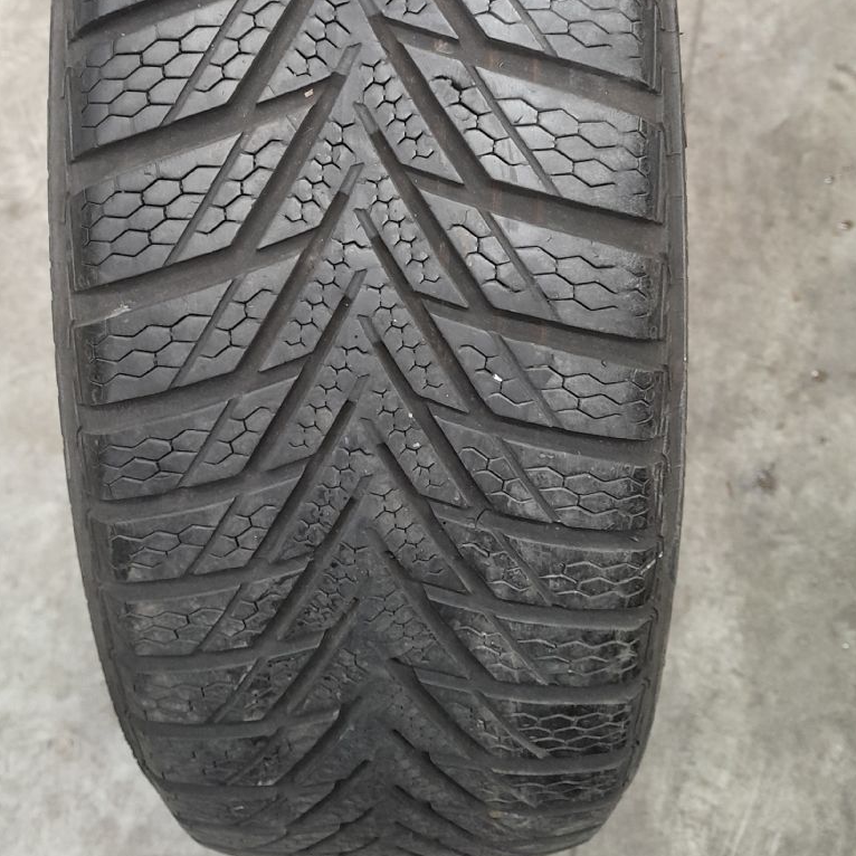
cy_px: 196
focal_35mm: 39
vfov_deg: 41.3
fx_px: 1091
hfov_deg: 42.8
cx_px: 376
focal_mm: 3.98
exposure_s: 1/25
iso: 500
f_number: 1.8
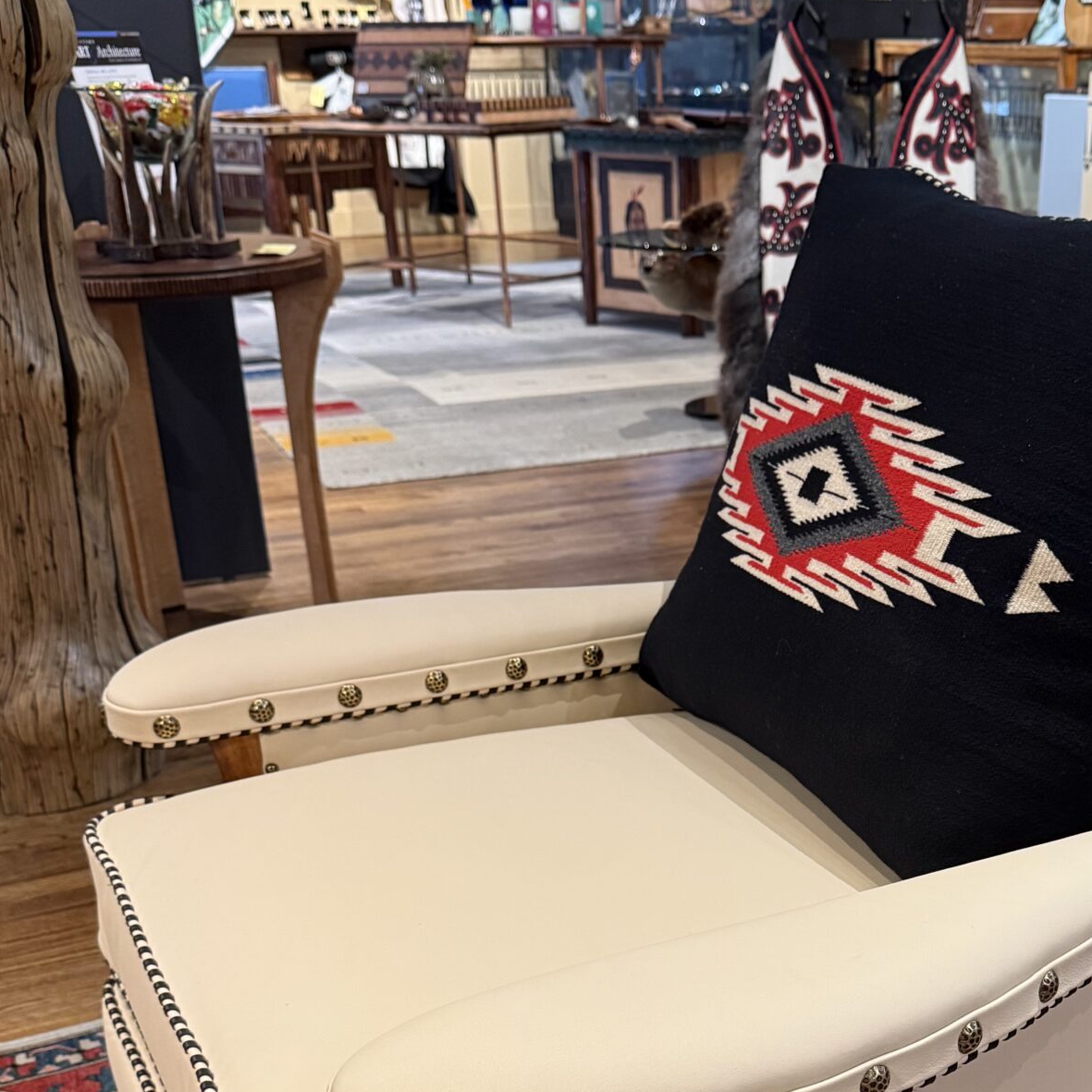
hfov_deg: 36.0
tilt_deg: -23.6
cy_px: 862
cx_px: 811
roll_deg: -0.4
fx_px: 1642
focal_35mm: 46
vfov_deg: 35.7
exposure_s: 1/60
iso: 320
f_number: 1.78
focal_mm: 6.76
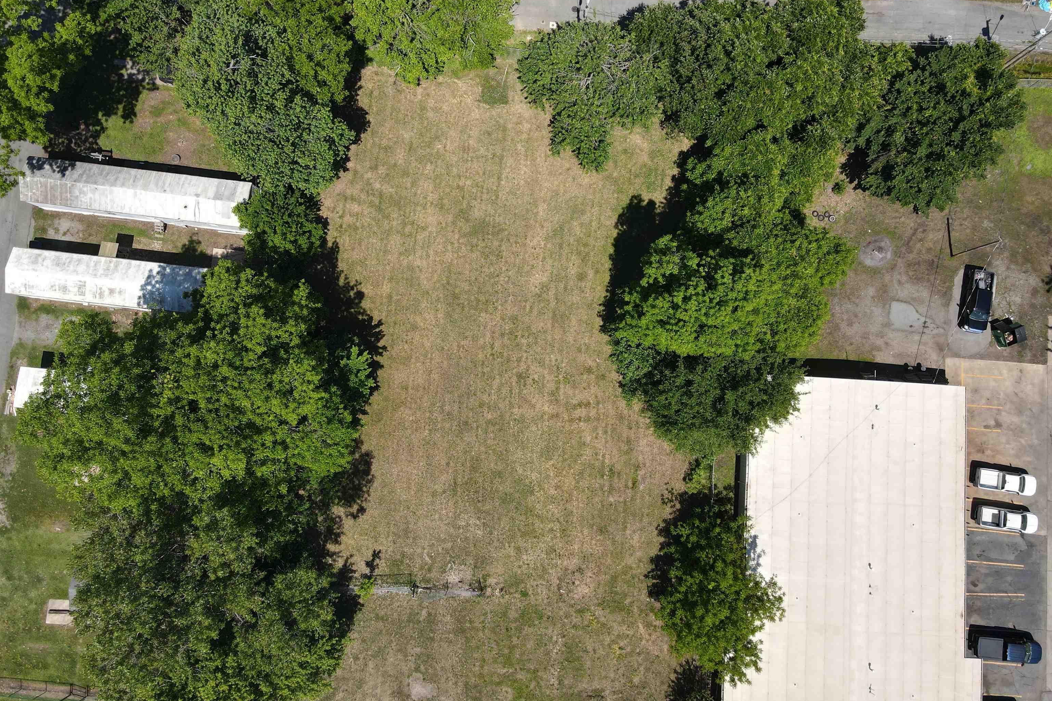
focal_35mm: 25
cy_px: 319
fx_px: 731
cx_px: 526
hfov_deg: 71.5
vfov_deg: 51.2
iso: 100
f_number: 2.8
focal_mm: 4.5
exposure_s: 1/800
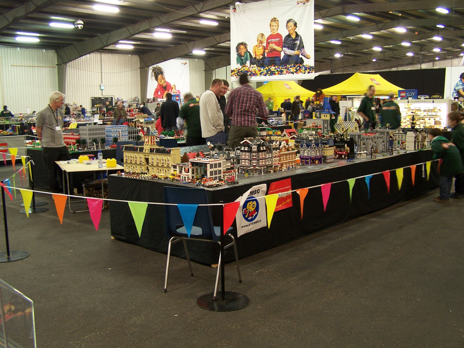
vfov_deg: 37.7
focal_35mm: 38
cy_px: 174
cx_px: 232
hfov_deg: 49.0
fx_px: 509
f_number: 2.8
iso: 80
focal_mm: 6.3
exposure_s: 1/2
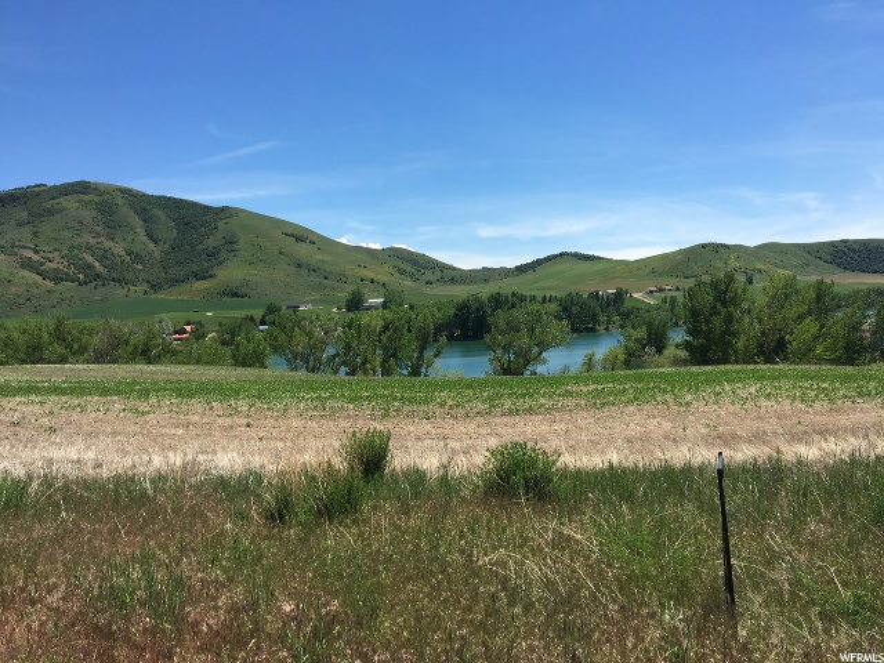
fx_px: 741
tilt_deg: -2.4
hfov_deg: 61.7
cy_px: 332
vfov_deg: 48.2
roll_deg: +0.2
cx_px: 442
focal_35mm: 29
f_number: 2.2
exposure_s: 1/1789
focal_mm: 4.15
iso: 25
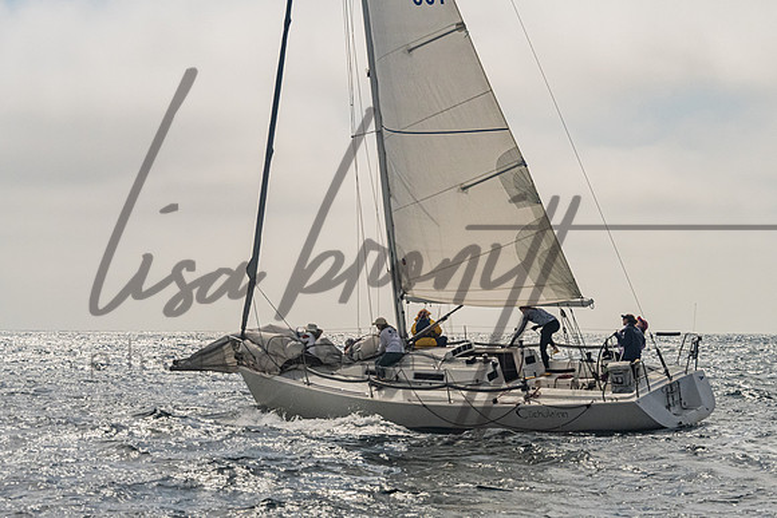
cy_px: 290
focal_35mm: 138
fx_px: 2978
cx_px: 428
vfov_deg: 9.9
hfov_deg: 14.9
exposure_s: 1/8000
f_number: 10
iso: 2000
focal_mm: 105
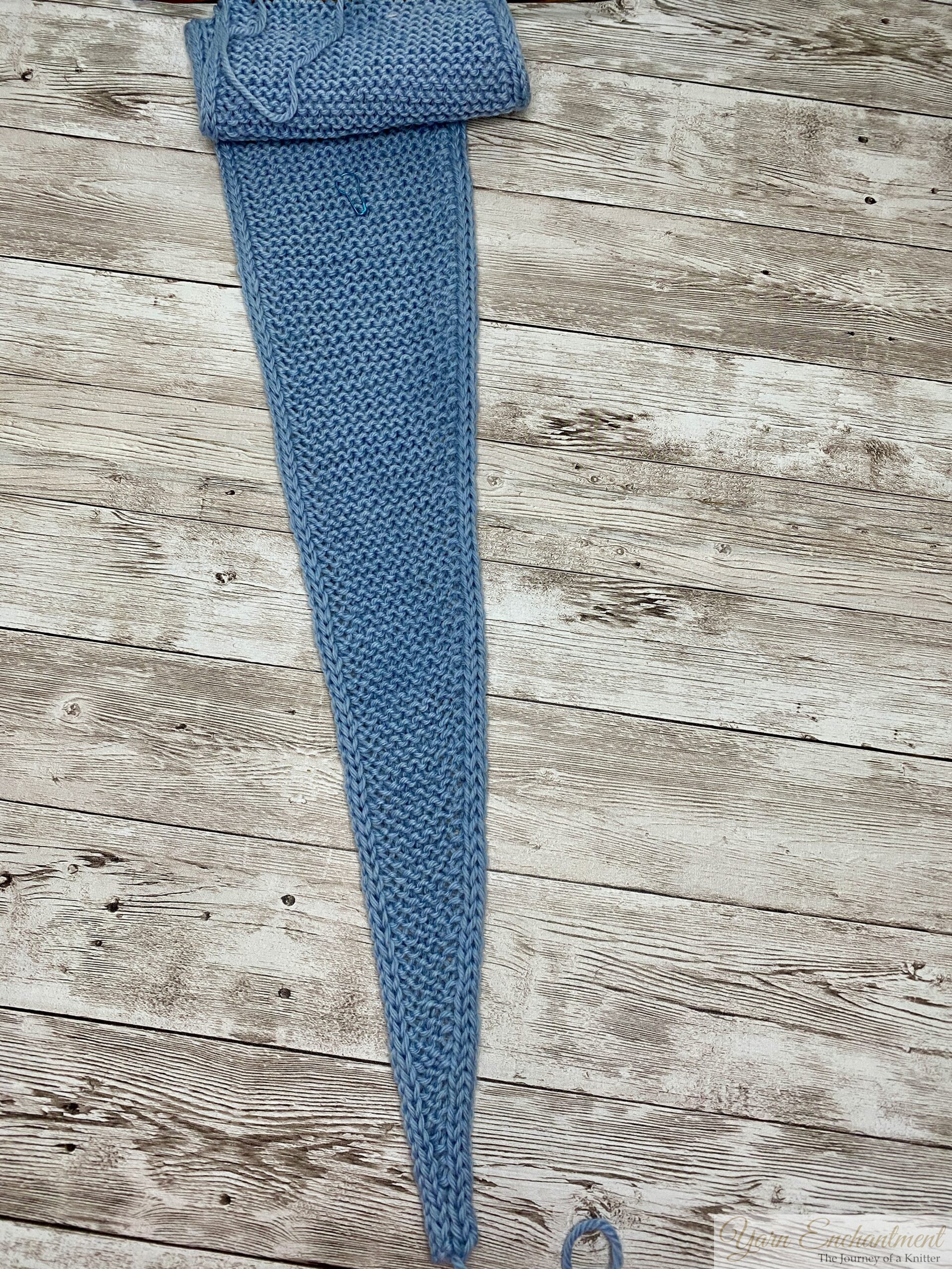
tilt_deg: -74.3
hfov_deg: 53.1
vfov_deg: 67.3
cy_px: 634
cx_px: 476
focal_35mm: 26
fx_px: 953
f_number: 1.8
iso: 125
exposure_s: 1/91
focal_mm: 4.25
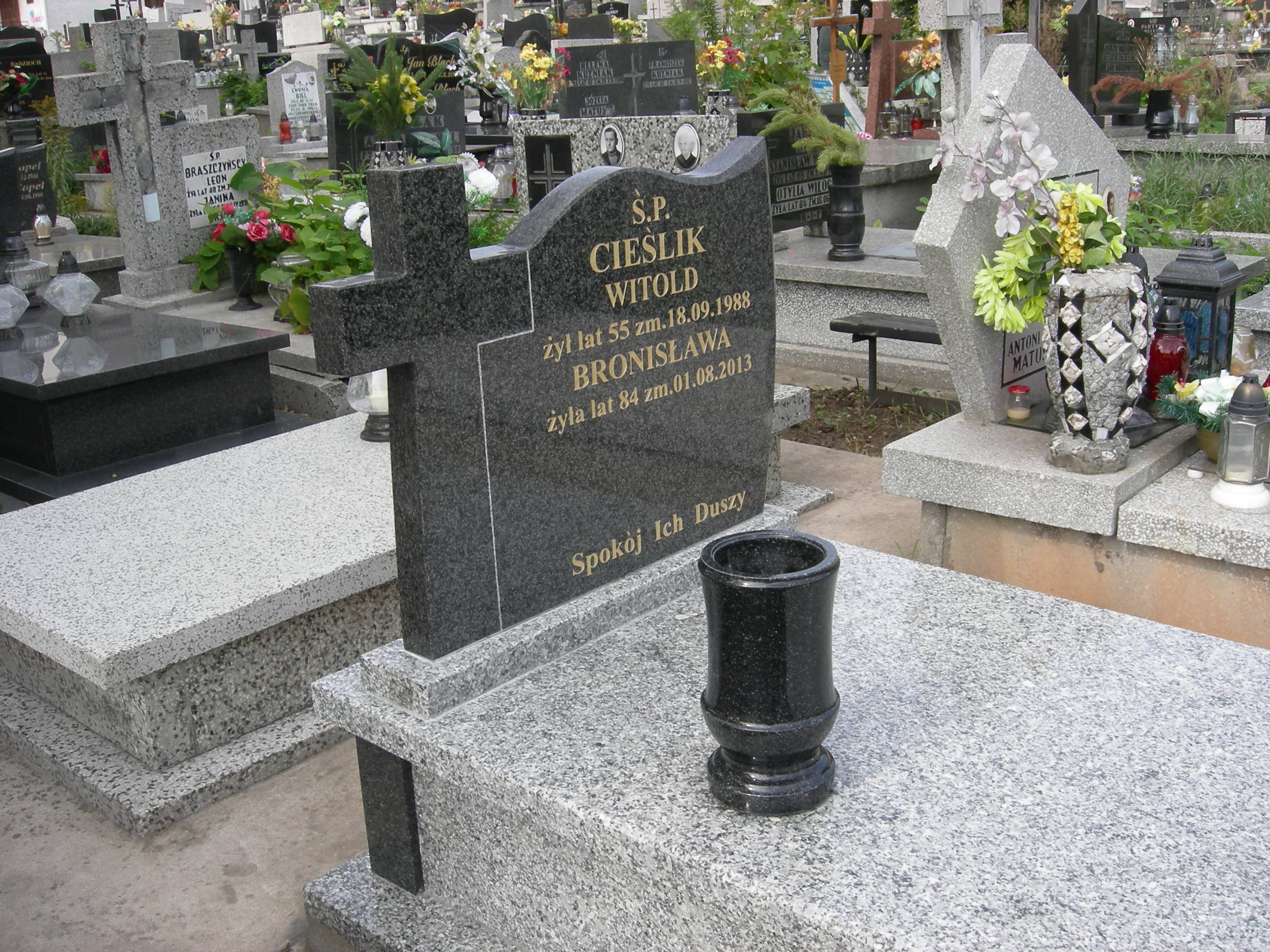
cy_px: 476
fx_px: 1321
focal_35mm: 36
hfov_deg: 51.4
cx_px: 635
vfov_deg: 39.7
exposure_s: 1/165
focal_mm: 7.5
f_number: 5.4
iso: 64
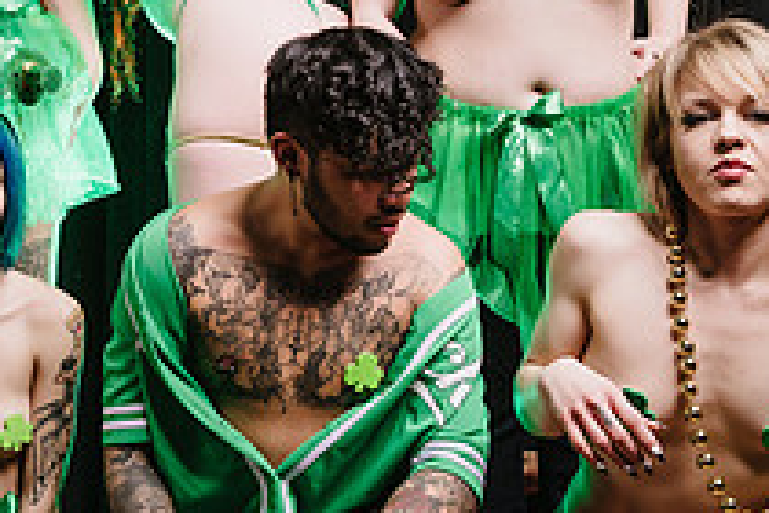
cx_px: 212
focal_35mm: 72
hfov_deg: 27.8
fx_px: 1538
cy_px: 154
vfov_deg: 18.8
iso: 64
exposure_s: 1/125
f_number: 4
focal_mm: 24
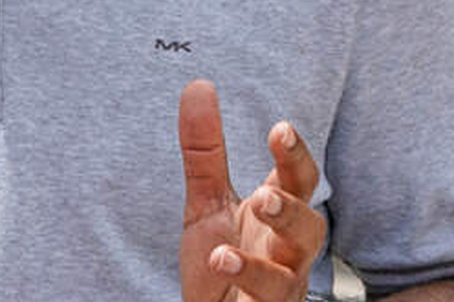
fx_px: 4272
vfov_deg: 4.0
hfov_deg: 6.1
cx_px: 64
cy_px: -88
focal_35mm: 339
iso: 100
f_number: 5
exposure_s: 1/640
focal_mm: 70
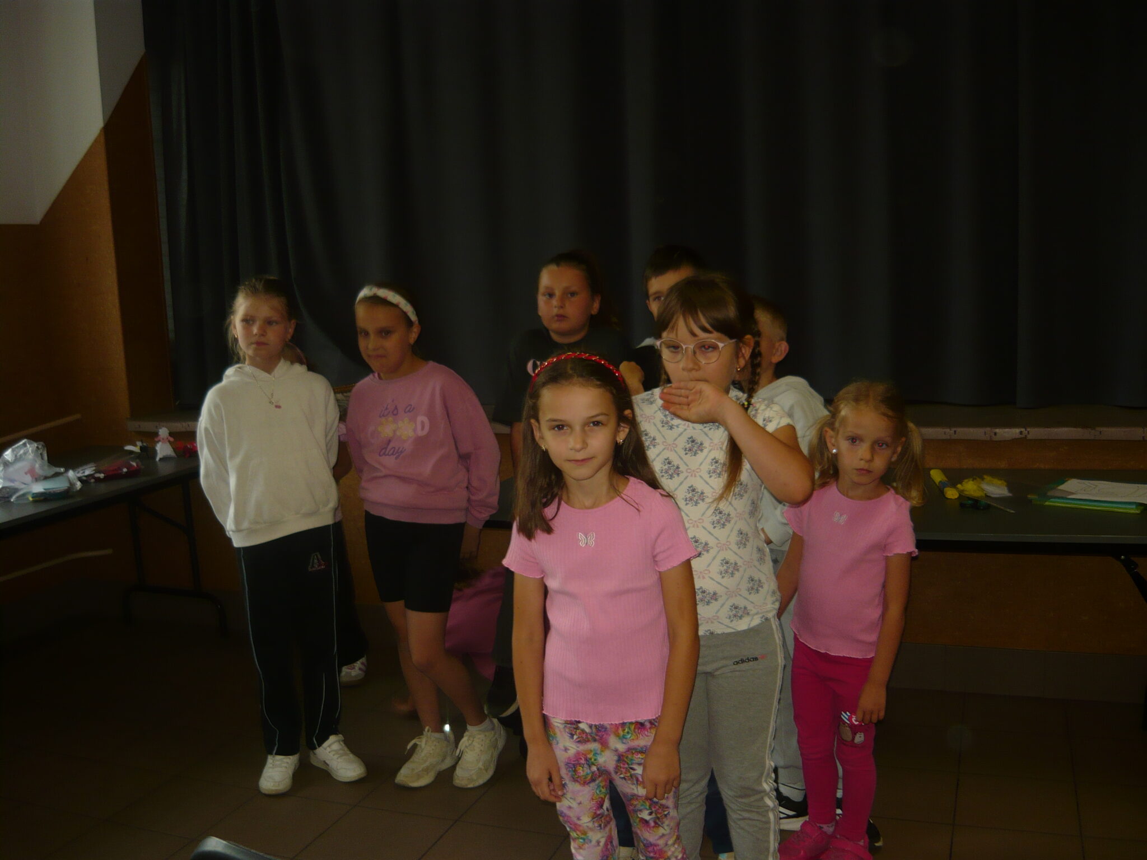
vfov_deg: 42.9
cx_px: 574
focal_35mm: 33
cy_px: 430
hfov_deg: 55.4
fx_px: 1093
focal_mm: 5.5
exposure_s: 1/30
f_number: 2.8
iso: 100
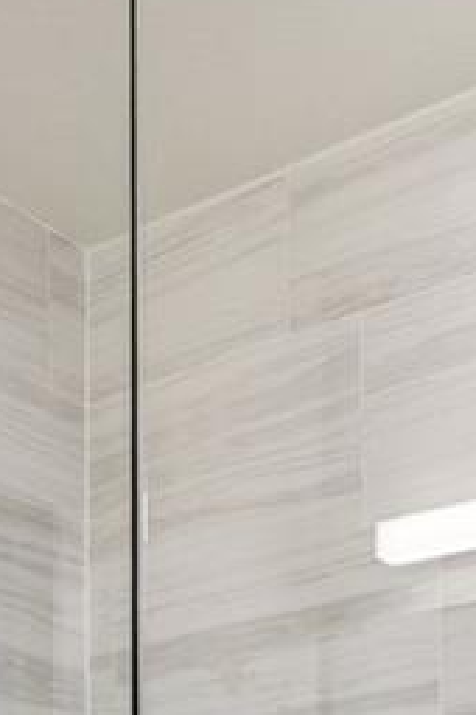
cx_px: 344
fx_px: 1587
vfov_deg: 21.9
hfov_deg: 17.0
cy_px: 1015
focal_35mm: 80
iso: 400
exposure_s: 1/25
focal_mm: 17
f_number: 9
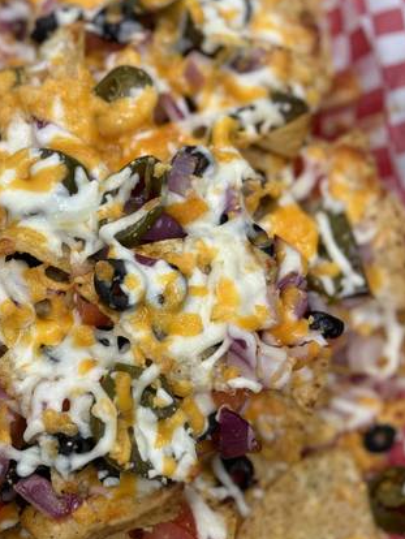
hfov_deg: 30.8
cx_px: 82
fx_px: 717
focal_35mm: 46
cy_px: 355
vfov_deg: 40.8
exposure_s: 1/60
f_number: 1.6
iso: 80
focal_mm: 5.96
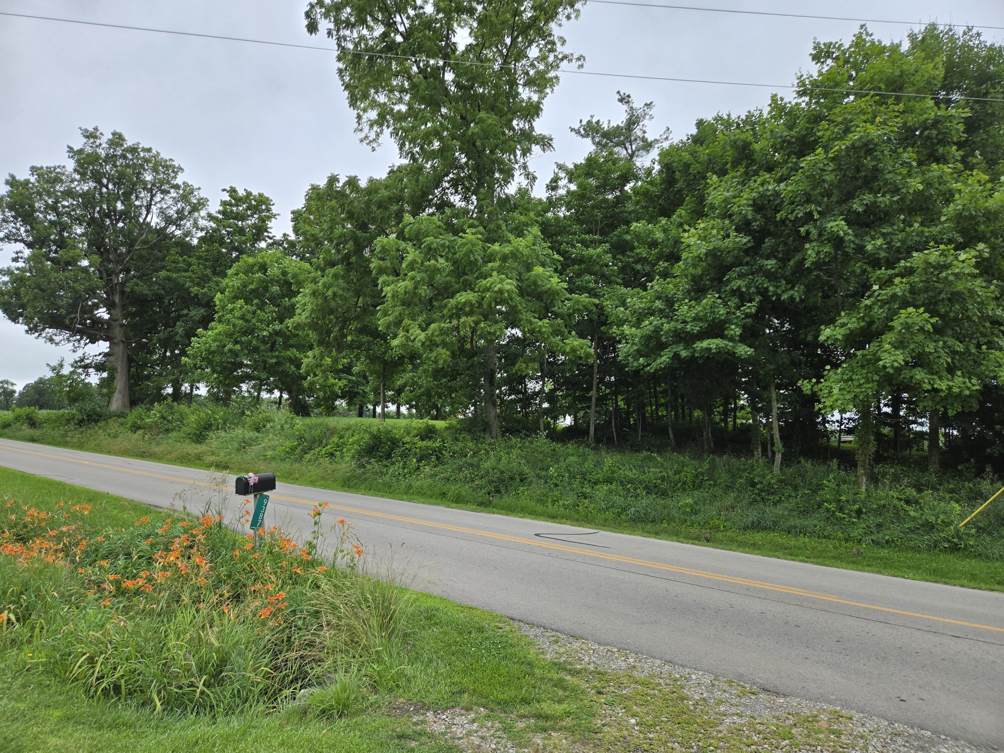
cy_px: 376
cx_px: 502
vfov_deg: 58.9
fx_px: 667
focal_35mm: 23
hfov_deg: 73.9
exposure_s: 1/1238
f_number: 1.8
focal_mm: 5.4
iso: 80
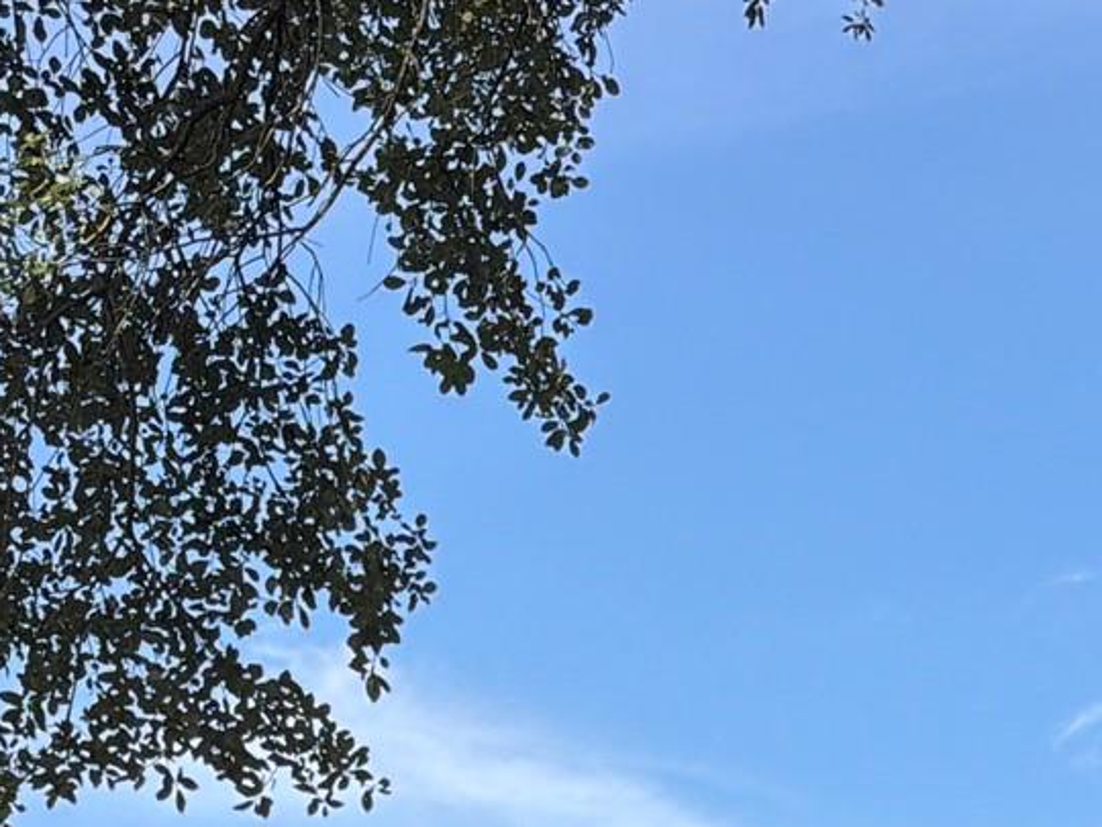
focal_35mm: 91
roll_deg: -0.8
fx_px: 2897
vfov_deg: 14.2
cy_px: 1536
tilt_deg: +4.1
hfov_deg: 20.9
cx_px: 1069
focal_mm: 6.76
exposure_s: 1/2299
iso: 80
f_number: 1.78
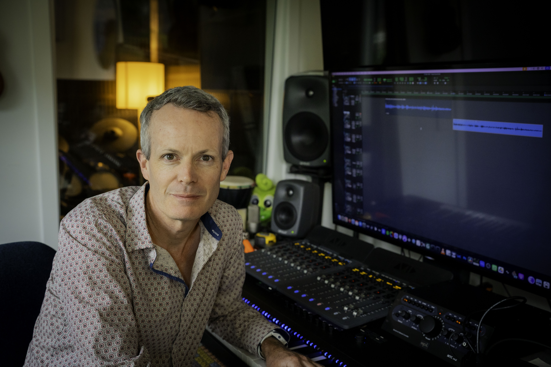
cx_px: 276
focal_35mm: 36
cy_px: 184
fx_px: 551
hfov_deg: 53.1
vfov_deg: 36.9
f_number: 4
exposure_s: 1/160
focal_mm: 36
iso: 3200
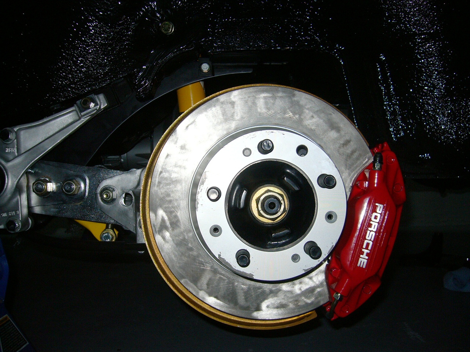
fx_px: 475
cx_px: 235
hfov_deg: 52.6
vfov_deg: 40.7
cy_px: 176
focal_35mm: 35
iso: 100
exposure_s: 1/60
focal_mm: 5.8
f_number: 2.8
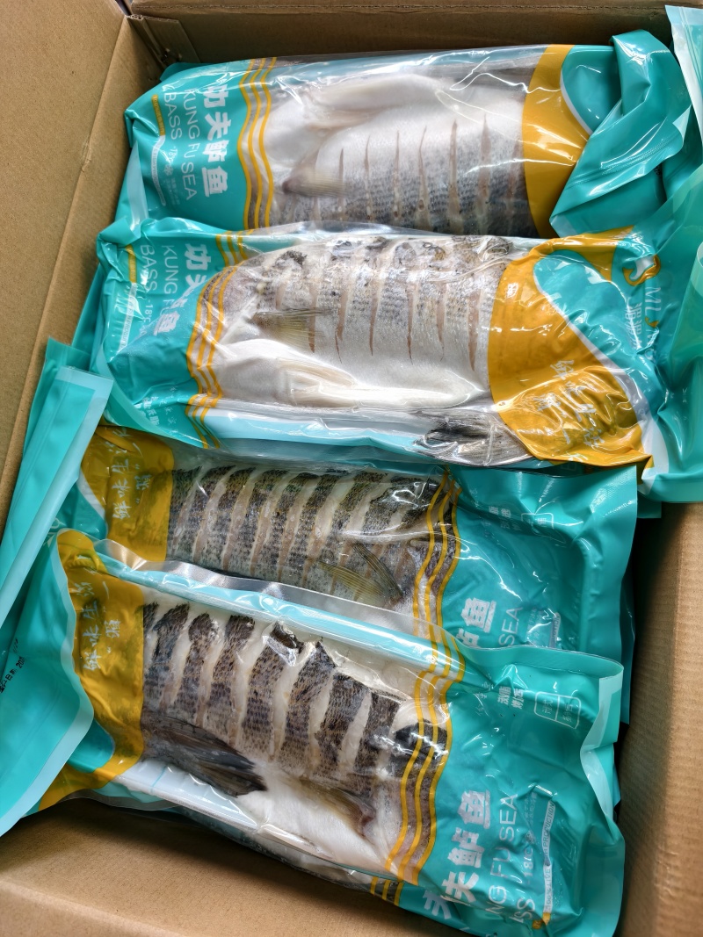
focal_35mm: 23
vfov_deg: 73.9
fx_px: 623
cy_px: 468
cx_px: 352
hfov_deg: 58.9
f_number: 1.57
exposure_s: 1/100
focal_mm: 5.6
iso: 463
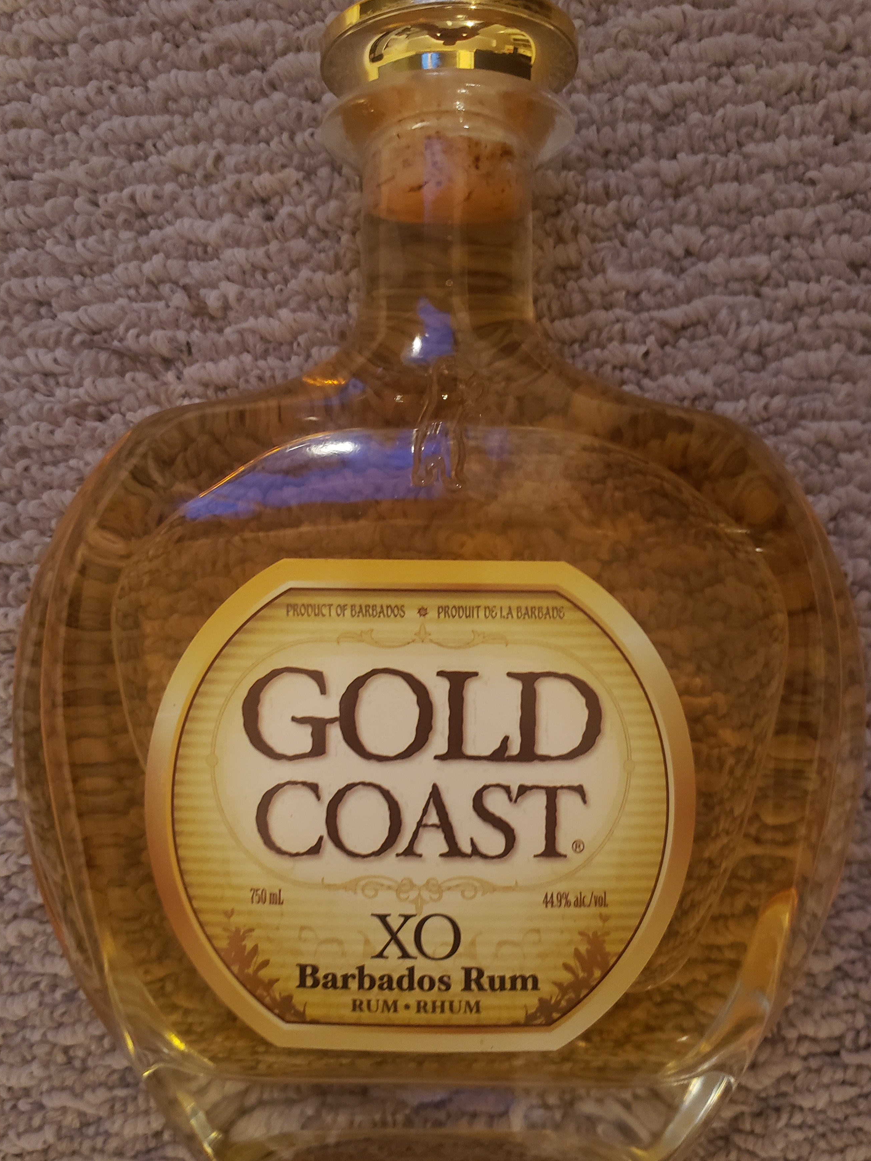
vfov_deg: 59.8
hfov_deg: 46.8
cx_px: 408
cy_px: 640
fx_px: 1006
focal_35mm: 30
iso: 250
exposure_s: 1/13
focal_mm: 4.3
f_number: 1.5
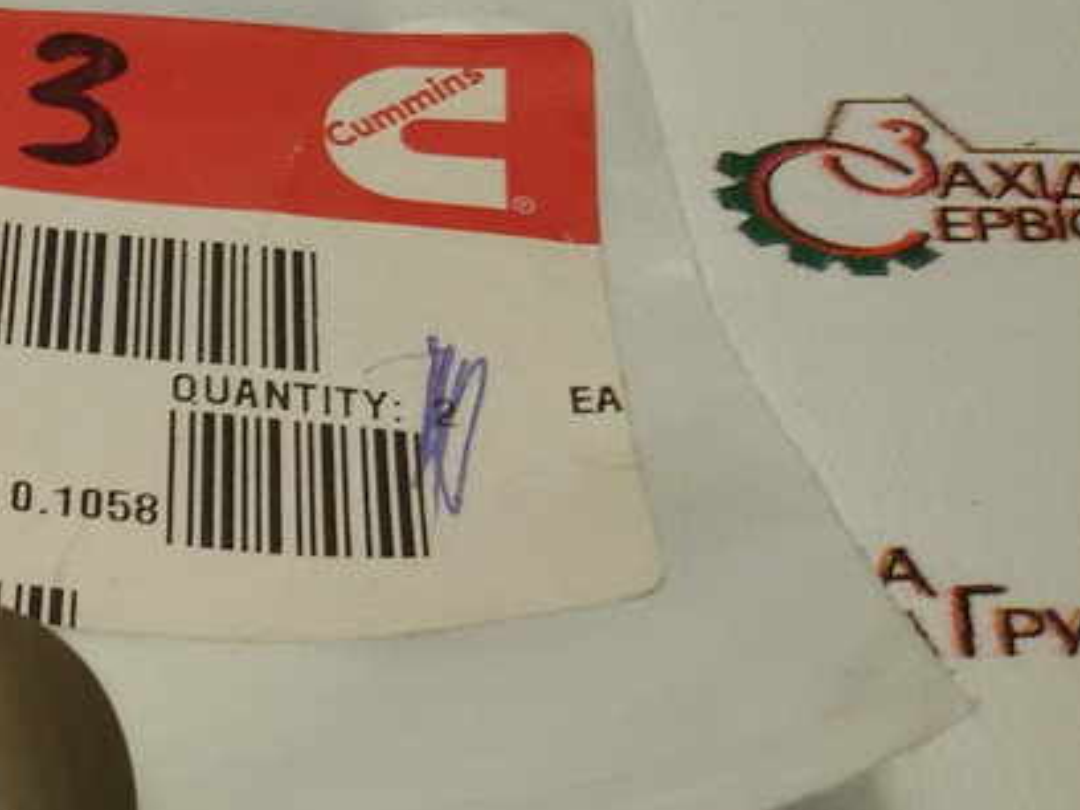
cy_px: 426
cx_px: -140
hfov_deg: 23.8
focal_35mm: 76
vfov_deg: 19.4
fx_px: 2371
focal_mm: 2.93
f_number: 2.4
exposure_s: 1/100
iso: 40
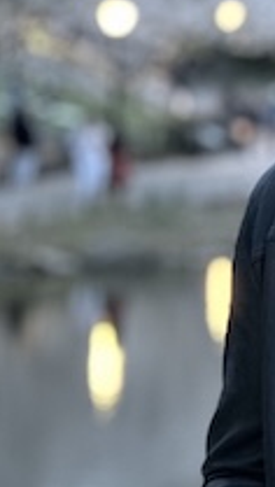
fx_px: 3632
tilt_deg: -3.8
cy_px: 333
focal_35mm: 281
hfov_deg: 4.3
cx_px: 570
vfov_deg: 7.7
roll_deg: -2.8
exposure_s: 1/15
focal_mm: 9
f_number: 2.8
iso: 500
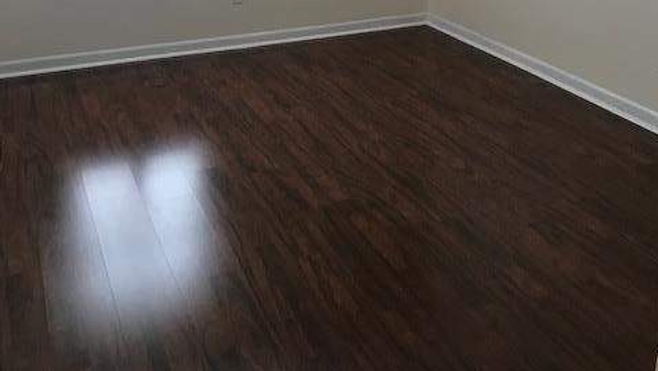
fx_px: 716
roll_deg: -0.2
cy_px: 44
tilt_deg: -17.7
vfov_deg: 28.0
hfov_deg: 49.4
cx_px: 330
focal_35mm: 41
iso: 40
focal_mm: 3.99
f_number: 1.8
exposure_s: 1/15
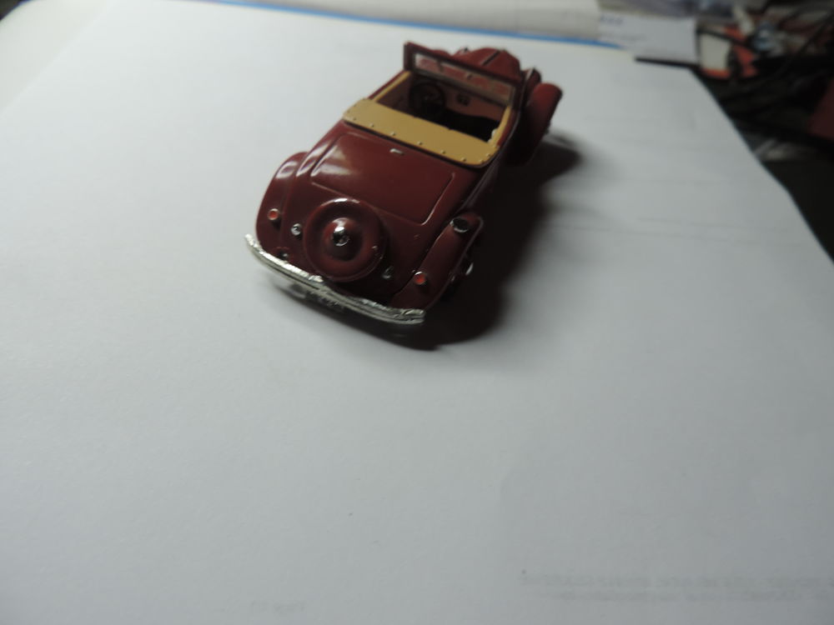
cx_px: 417
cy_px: 312
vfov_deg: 56.8
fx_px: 578
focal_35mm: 24
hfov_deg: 71.6
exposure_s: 1/30
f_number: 3
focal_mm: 4.3
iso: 100
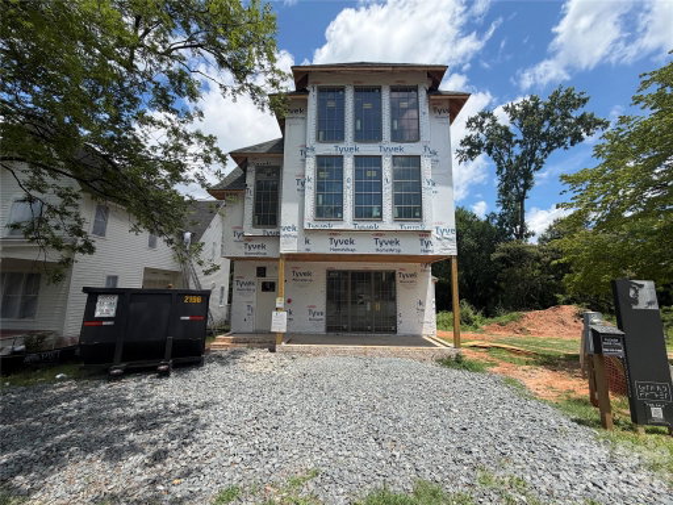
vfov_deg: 85.7
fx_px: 272
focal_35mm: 14
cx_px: 336
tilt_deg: +7.8
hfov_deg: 102.1
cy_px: 252
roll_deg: -0.4
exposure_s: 1/830
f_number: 2.2
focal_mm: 2.22
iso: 20
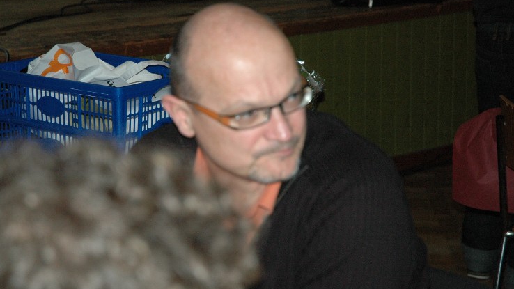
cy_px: 111
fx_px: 1507
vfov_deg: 11.0
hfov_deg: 19.4
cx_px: 256
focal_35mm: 111
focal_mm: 65
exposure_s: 1/60
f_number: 4.5
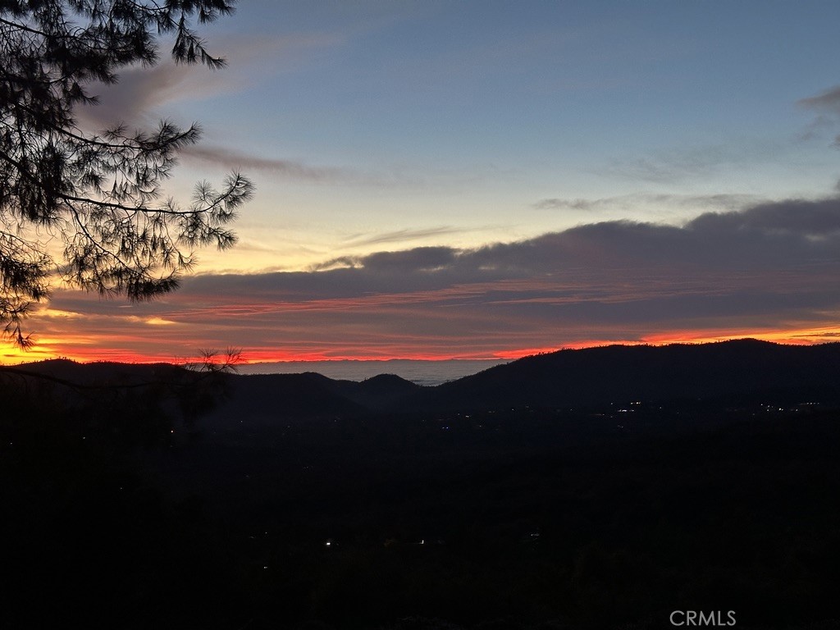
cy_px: 315
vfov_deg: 30.3
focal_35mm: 48
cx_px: 420
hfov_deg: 39.7
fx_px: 1165
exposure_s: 1/40
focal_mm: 6.86
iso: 320
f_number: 1.78
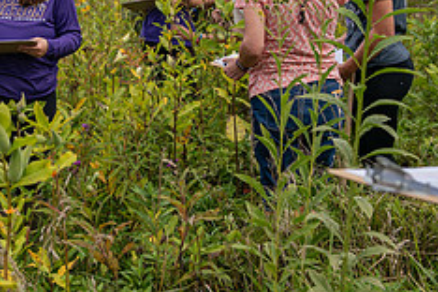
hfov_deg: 21.3
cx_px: 60
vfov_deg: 14.4
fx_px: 1144
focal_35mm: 94
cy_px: 18
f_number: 4
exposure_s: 1/640
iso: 125
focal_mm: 38
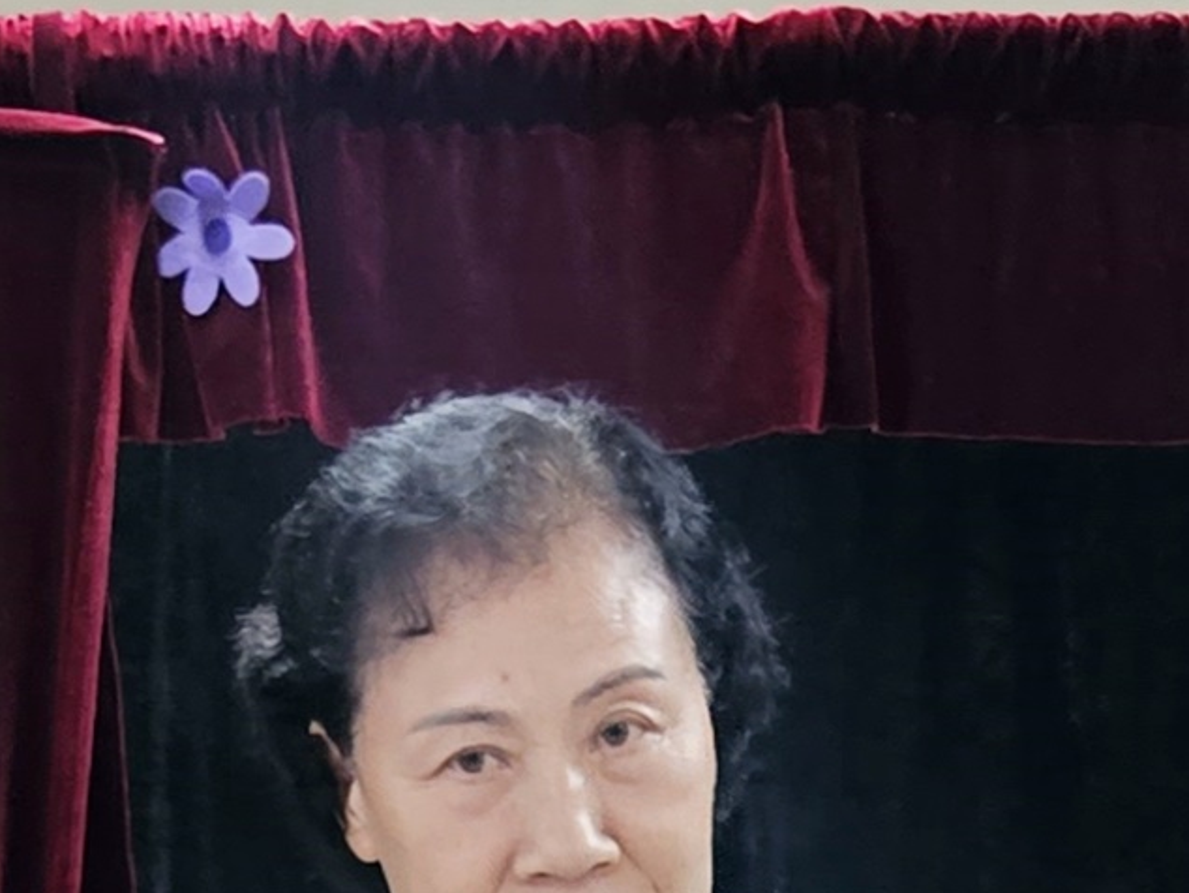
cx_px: 568
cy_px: 1748
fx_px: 4982
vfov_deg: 9.6
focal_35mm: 145
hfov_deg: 13.6
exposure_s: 1/60
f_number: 1.8
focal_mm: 5.4
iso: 200
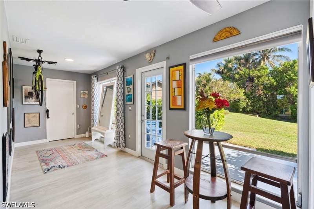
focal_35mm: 16
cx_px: 157
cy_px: 104
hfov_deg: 96.8
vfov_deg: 73.6
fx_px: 139
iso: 200
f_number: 8
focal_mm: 16
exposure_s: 1/40
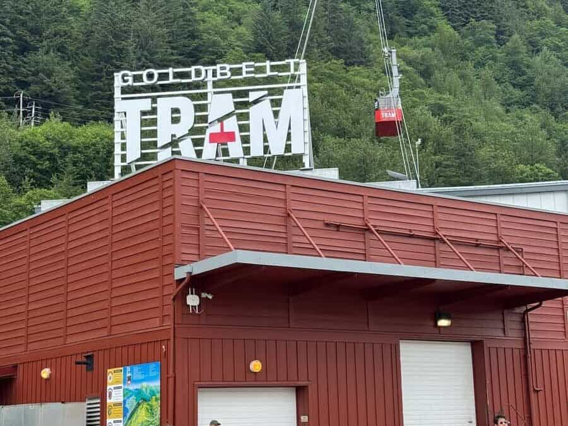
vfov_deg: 30.3
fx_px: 788
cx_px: 284
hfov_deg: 39.7
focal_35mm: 48
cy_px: 213
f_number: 1.78
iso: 64
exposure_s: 1/980
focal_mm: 6.76
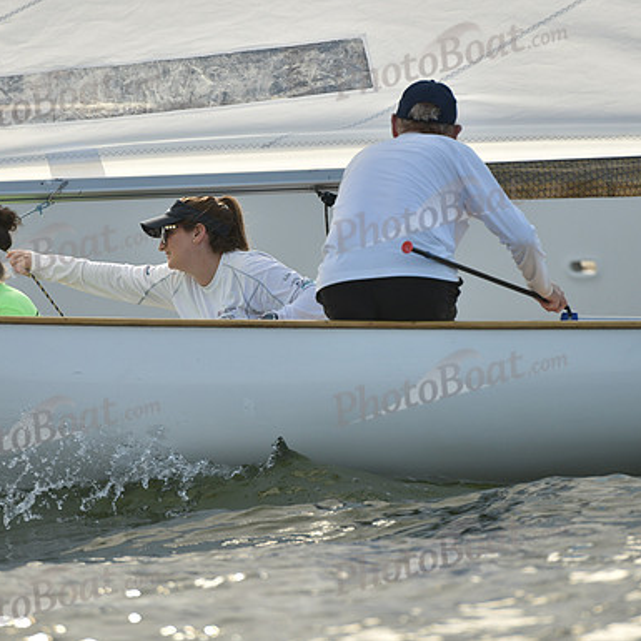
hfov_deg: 2.3
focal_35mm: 769
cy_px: 320
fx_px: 16111
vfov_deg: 2.3
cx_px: 248
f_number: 4.5
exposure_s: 1/1600
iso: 250
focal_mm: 600
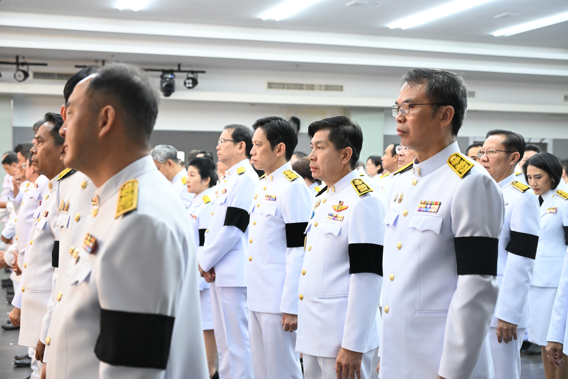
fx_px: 805
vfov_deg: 26.5
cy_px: 190
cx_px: 284
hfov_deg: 38.9
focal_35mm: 51
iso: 3200
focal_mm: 51
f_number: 4
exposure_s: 1/160
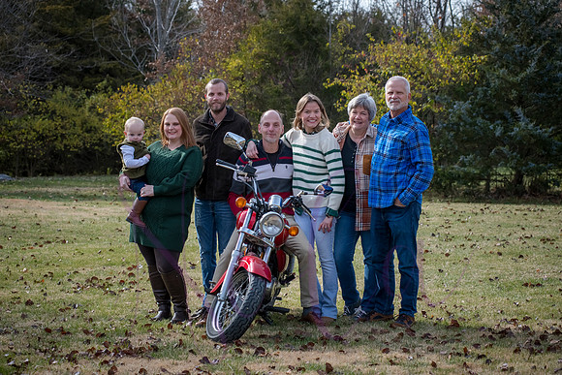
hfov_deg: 25.4
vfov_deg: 17.1
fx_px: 1249
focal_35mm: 80
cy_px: 188
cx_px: 281
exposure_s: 1/1000
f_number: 5.6
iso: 400
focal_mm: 80
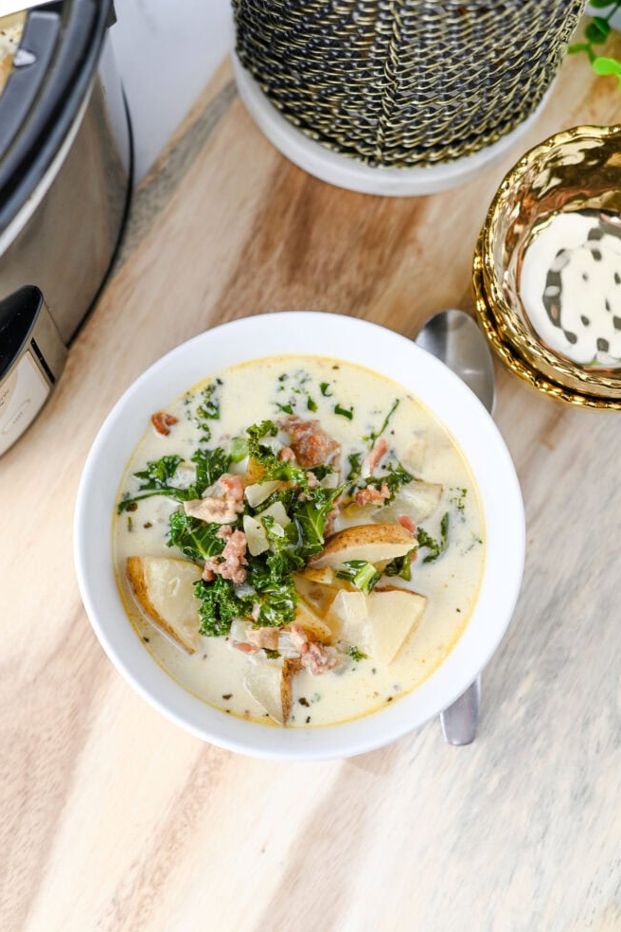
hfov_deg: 26.0
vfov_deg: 38.2
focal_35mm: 52
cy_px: 479
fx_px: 1345
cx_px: 302
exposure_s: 1/100
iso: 500
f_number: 4
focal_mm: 50
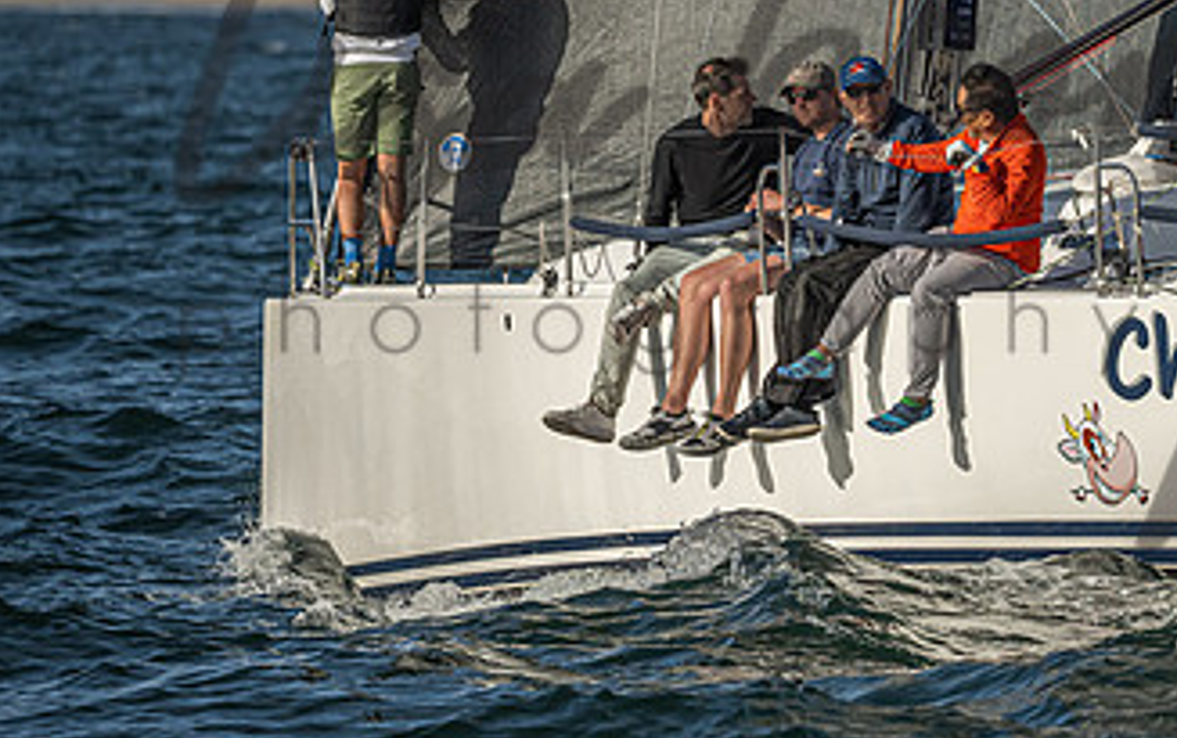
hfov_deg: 3.6
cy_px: 84
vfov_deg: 2.3
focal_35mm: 578
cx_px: 888
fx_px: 18556
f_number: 5.3
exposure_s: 1/6400
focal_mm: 290
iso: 500
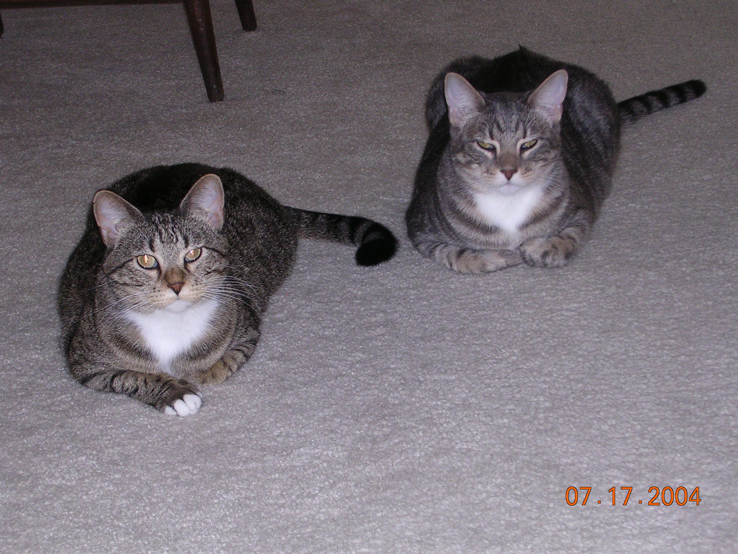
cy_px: 277
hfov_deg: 22.8
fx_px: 1833
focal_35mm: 86
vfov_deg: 17.2
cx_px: 369
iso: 199
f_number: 4.1
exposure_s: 1/60.1
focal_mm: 13
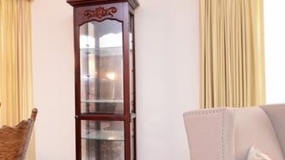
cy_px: 81
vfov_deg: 26.5
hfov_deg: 38.8
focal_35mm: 45
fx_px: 340
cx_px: -16
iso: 200
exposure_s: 1/2.5
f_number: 5.6
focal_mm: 10
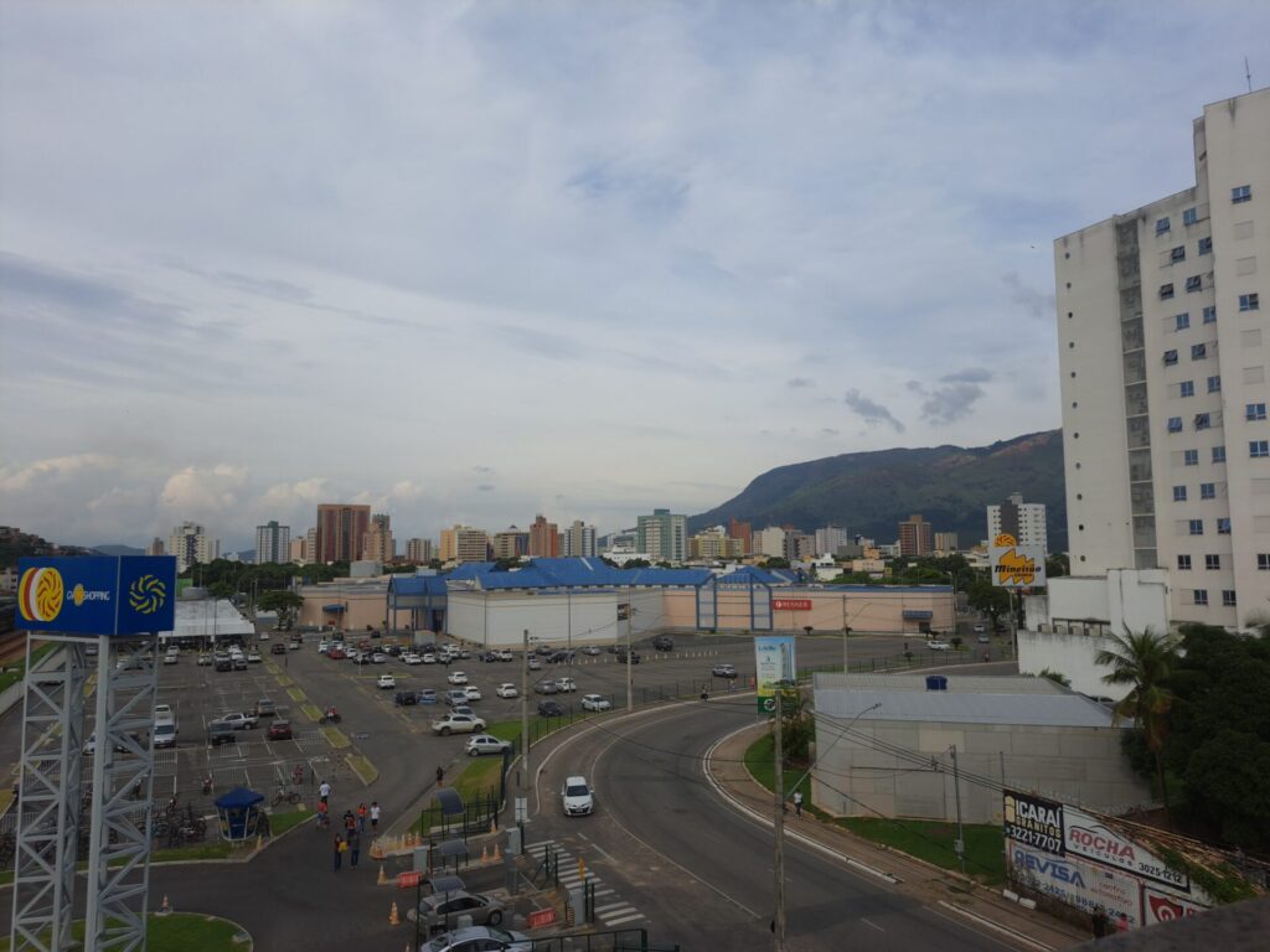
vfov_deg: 56.8
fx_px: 881
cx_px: 635
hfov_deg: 71.6
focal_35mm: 24
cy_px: 476
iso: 50
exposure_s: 1/1311
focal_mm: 5.23
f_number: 1.8
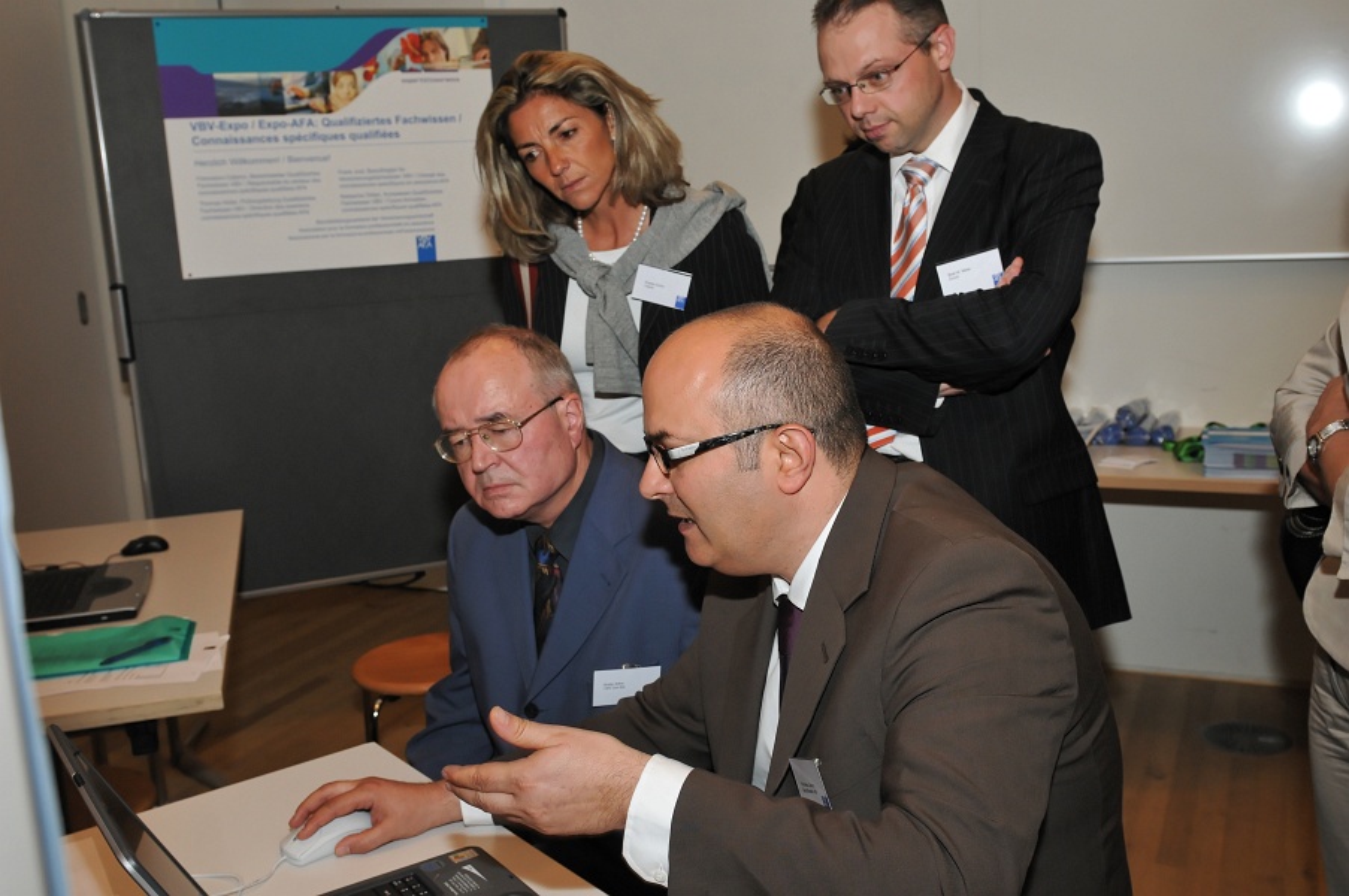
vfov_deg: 36.8
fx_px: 1348
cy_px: 448
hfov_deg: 53.2
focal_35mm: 36
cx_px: 674
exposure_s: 1/60
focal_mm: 24
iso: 400
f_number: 5.6
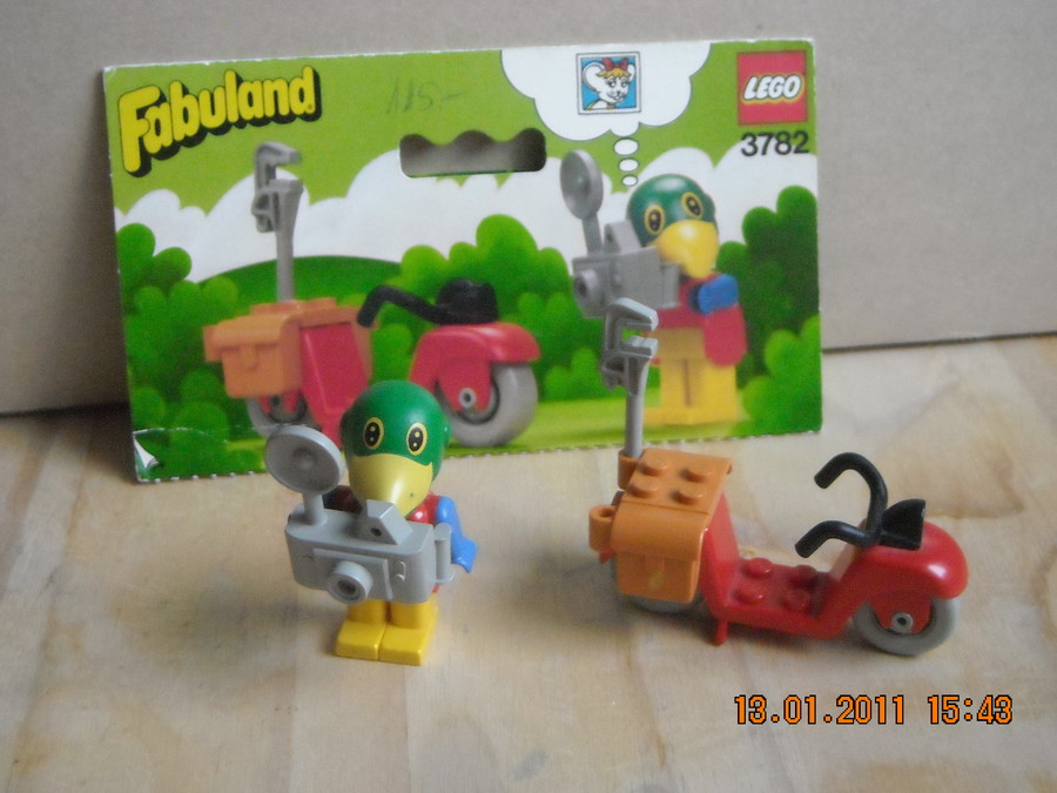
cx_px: 528
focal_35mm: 61
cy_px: 396
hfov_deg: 31.7
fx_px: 1863
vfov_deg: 24.0
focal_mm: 9.87
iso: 800
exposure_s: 1/22
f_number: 3.5
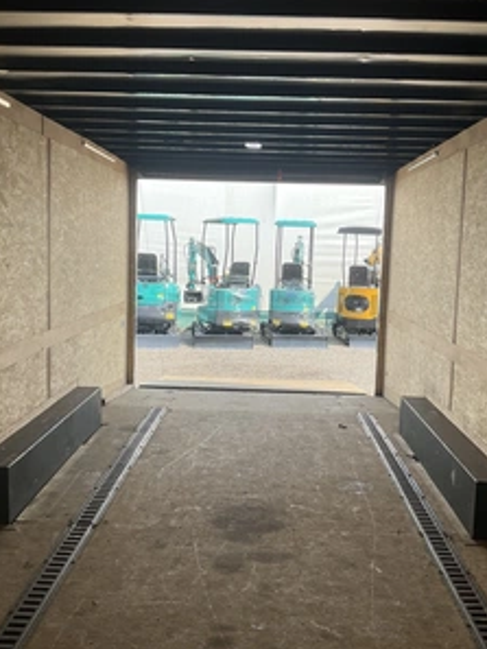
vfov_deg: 47.8
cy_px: 323
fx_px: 731
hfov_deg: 36.8
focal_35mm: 39
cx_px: 251
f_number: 1.8
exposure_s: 1/383
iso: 25
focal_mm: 3
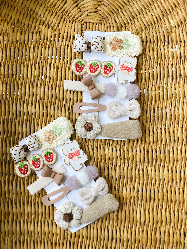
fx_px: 187
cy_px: 124
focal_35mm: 26
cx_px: 94
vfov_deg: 67.3
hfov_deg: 53.1
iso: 64
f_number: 1.8
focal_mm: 4.25
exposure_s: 1/121
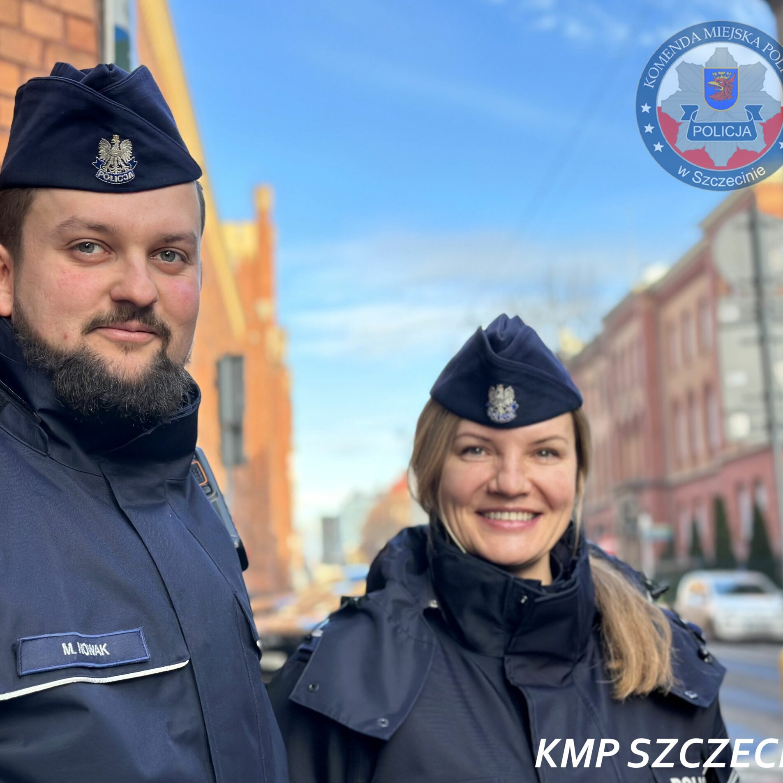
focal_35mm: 57
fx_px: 1459
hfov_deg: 30.0
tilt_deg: +8.3
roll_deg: +2.1
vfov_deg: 30.0
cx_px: 306
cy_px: 393
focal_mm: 6.86
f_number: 1.78
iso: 80
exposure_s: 1/681
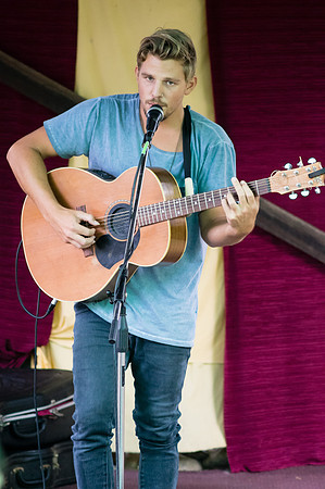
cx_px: 162
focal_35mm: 300
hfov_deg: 4.6
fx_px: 4072
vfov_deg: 6.9
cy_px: 244
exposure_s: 1/200
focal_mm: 200
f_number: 4
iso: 2500
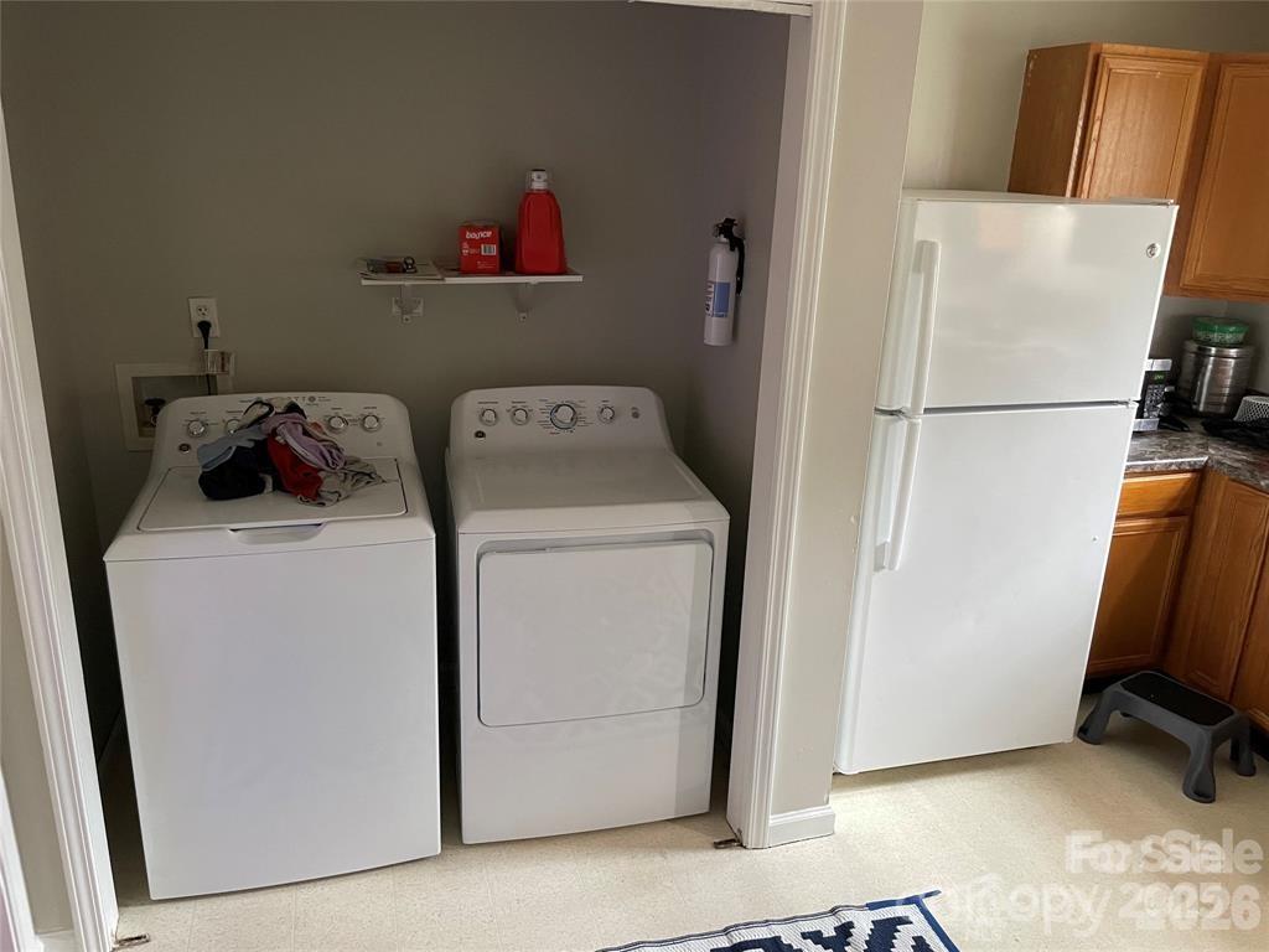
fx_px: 953
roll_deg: -1.5
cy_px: 476
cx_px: 634
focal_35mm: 26
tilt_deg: -18.2
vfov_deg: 53.1
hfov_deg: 67.3
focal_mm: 4.2
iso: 400
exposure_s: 1/40
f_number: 1.6
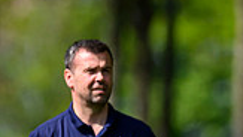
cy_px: 92
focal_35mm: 1727
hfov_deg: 1.2
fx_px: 11137
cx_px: 501
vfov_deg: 0.7
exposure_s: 1/5000
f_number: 3.5
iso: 500
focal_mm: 400
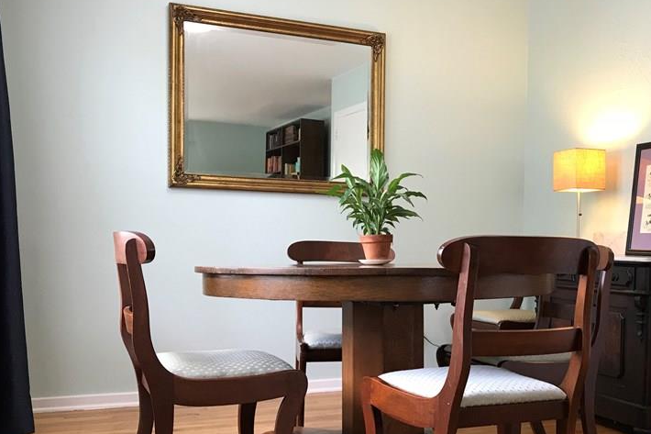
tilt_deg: -1.7
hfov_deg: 45.9
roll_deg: -0.8
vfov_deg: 31.7
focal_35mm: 42
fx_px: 759
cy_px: 281
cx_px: 422
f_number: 1.8
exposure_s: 1/24
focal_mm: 3.99
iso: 40
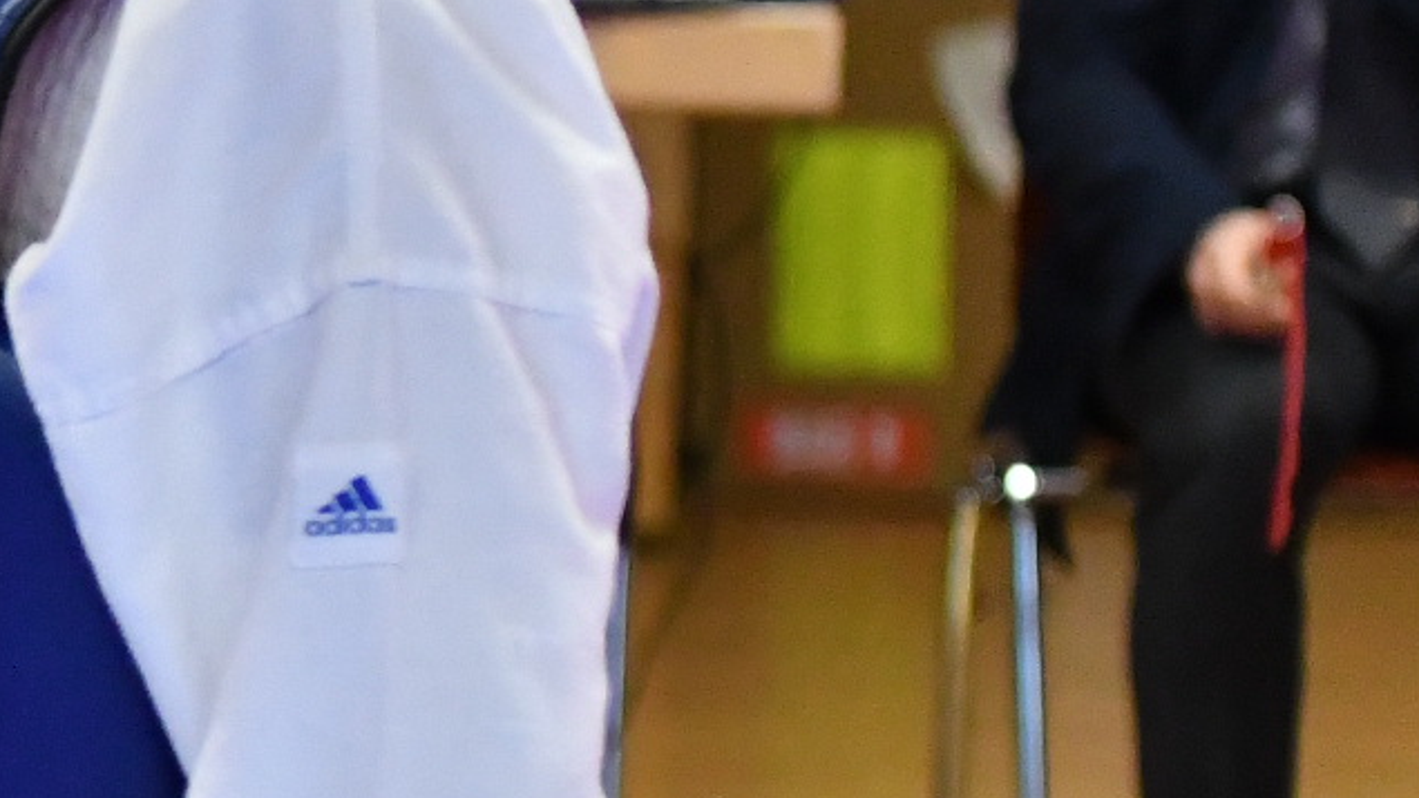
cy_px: 340
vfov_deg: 2.5
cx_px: -773
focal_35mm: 482
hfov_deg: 4.5
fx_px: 18134
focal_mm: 70
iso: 3200
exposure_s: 1/1000
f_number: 2.8
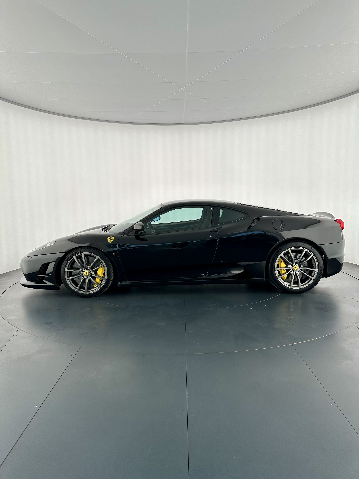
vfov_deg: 71.6
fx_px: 332
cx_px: 180
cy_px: 240
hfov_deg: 56.8
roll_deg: +0.0
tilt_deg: -6.5
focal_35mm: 24
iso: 64
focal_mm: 6.86
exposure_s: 1/121
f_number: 1.78
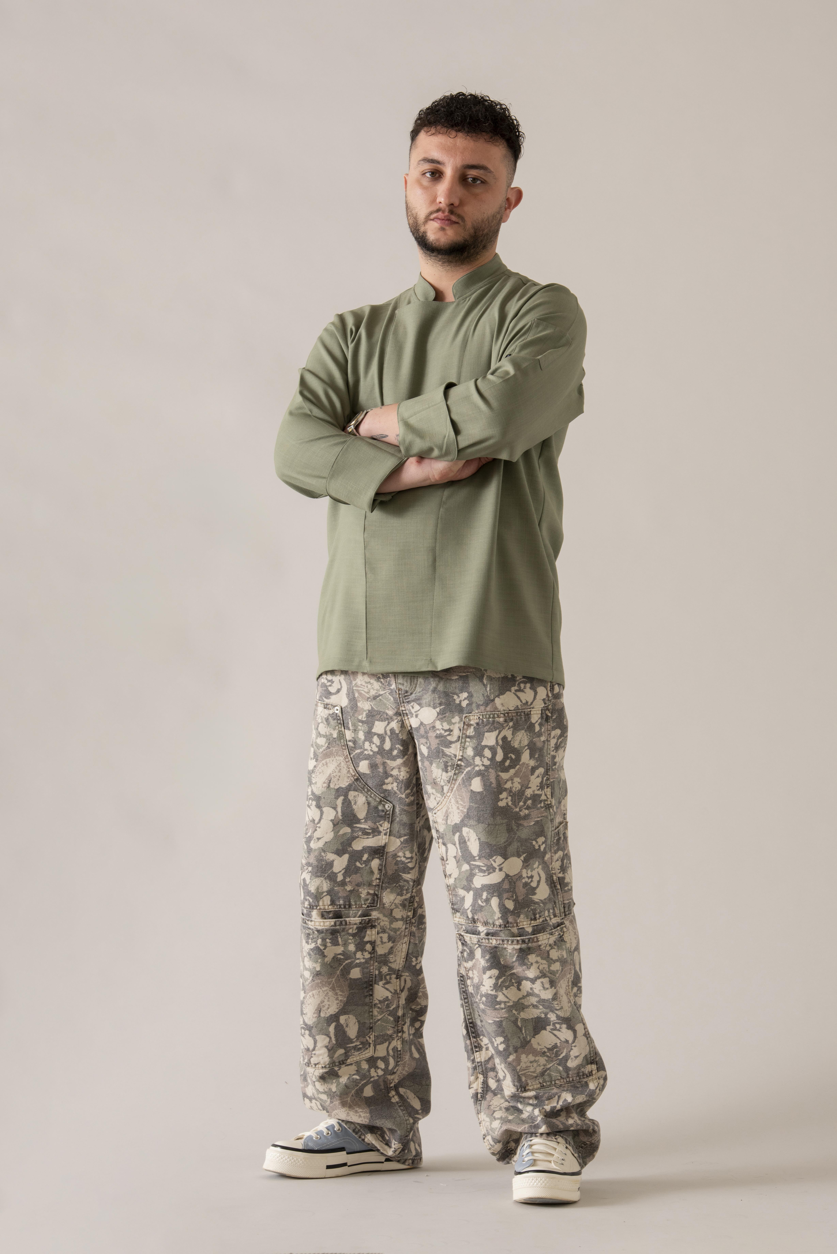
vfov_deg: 16.8
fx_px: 4251
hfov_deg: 11.2
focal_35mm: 122
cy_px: 627
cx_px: 418
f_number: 11
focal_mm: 122
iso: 320
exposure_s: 1/160
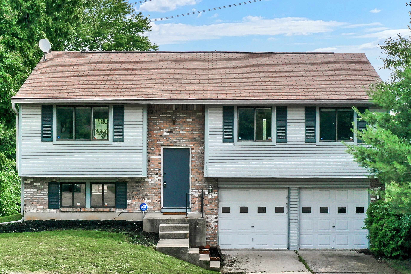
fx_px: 320
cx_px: 206
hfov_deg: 65.5
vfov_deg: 46.4
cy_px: 137
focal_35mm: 28
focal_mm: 10.26
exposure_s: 1/500
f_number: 6.3
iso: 100
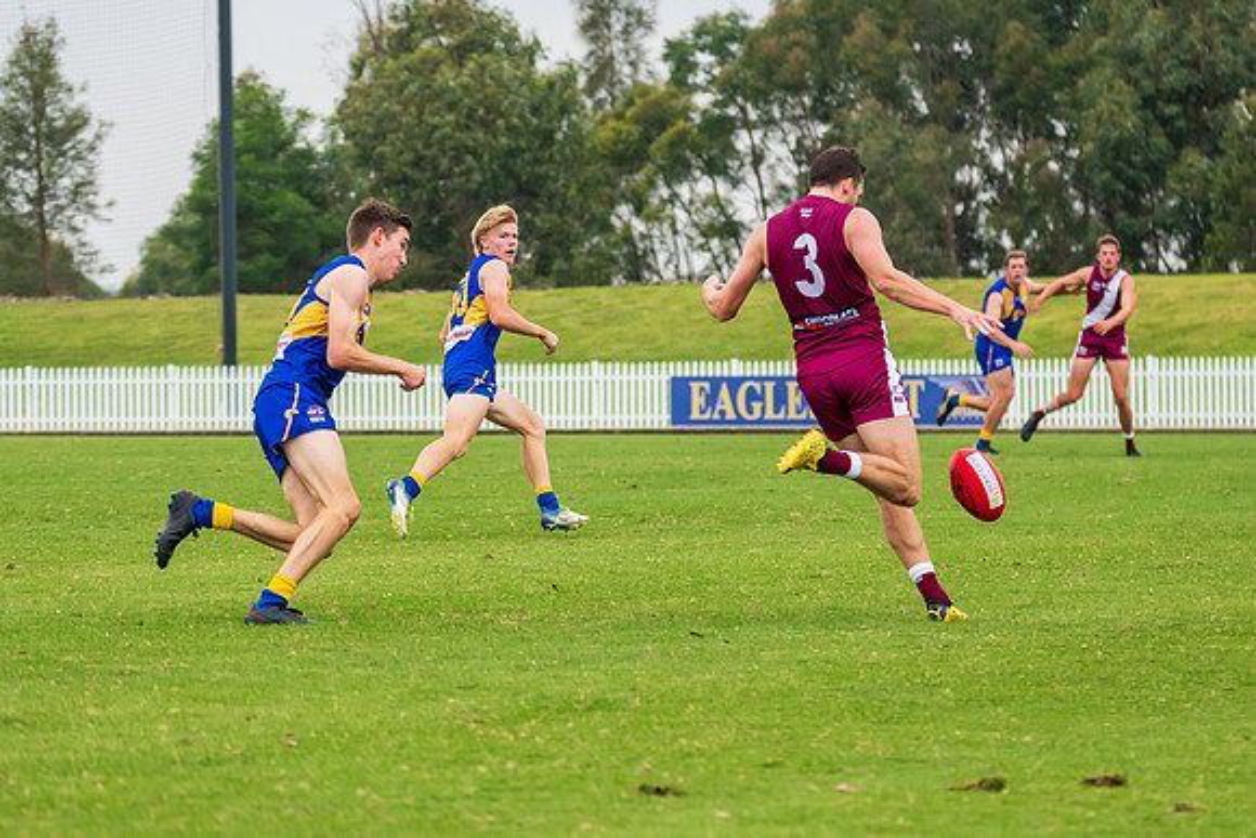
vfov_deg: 5.1
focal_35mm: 268
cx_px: 568
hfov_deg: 7.7
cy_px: 365
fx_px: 9347
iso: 1000
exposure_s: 1/1250
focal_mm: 180
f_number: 6.3
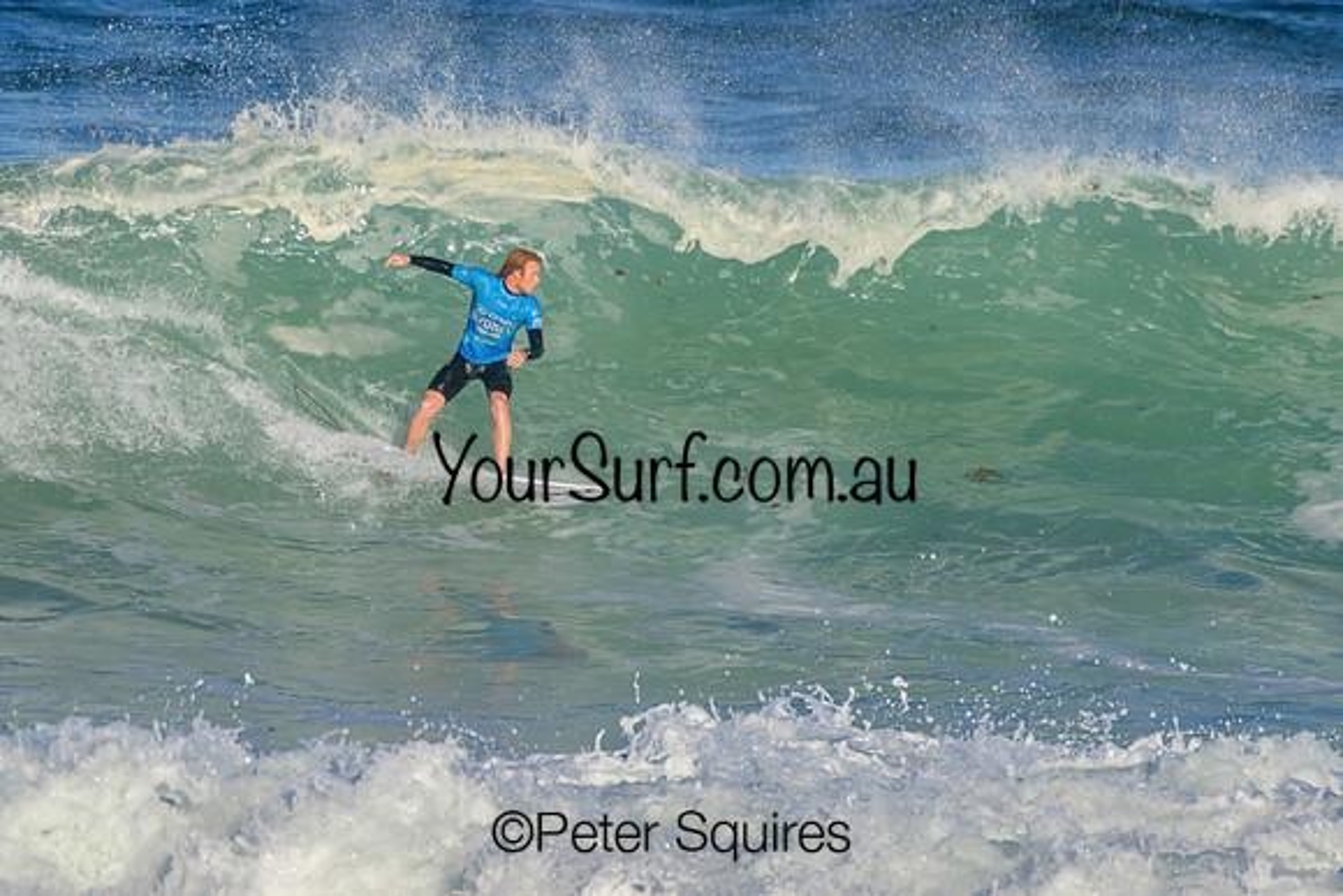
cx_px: 690
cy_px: 467
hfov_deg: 2.1
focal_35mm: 965
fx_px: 35997
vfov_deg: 1.4
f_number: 11
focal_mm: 900
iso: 1250
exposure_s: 1/3200
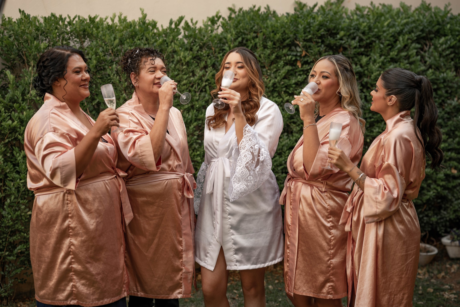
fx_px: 639
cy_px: 154
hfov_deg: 39.6
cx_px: 230
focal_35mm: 50
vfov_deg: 27.0
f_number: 2.2
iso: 100
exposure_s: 1/400
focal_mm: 50
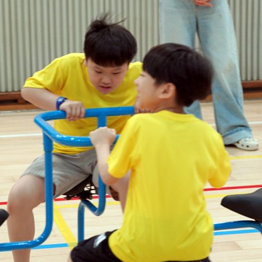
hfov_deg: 12.8
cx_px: 136
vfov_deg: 12.8
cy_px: 114
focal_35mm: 136
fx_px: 1165
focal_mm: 70
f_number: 4
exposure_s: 1/160
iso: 1000
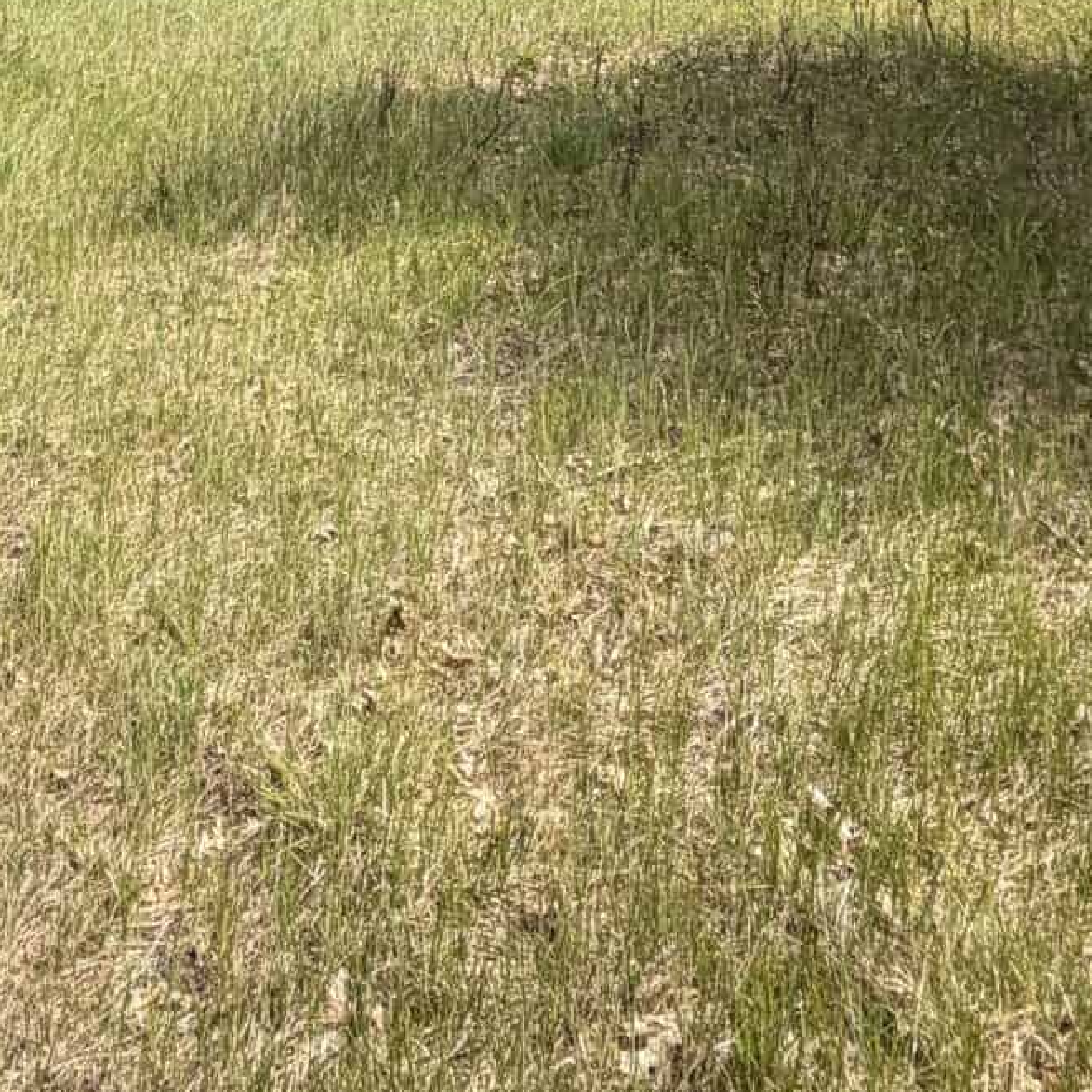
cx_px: 364
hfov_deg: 35.0
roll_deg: +2.2
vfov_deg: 27.3
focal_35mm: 48
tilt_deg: +0.2
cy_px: -445
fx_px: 1713
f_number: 2.2
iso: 25
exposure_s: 1/770
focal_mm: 2.22
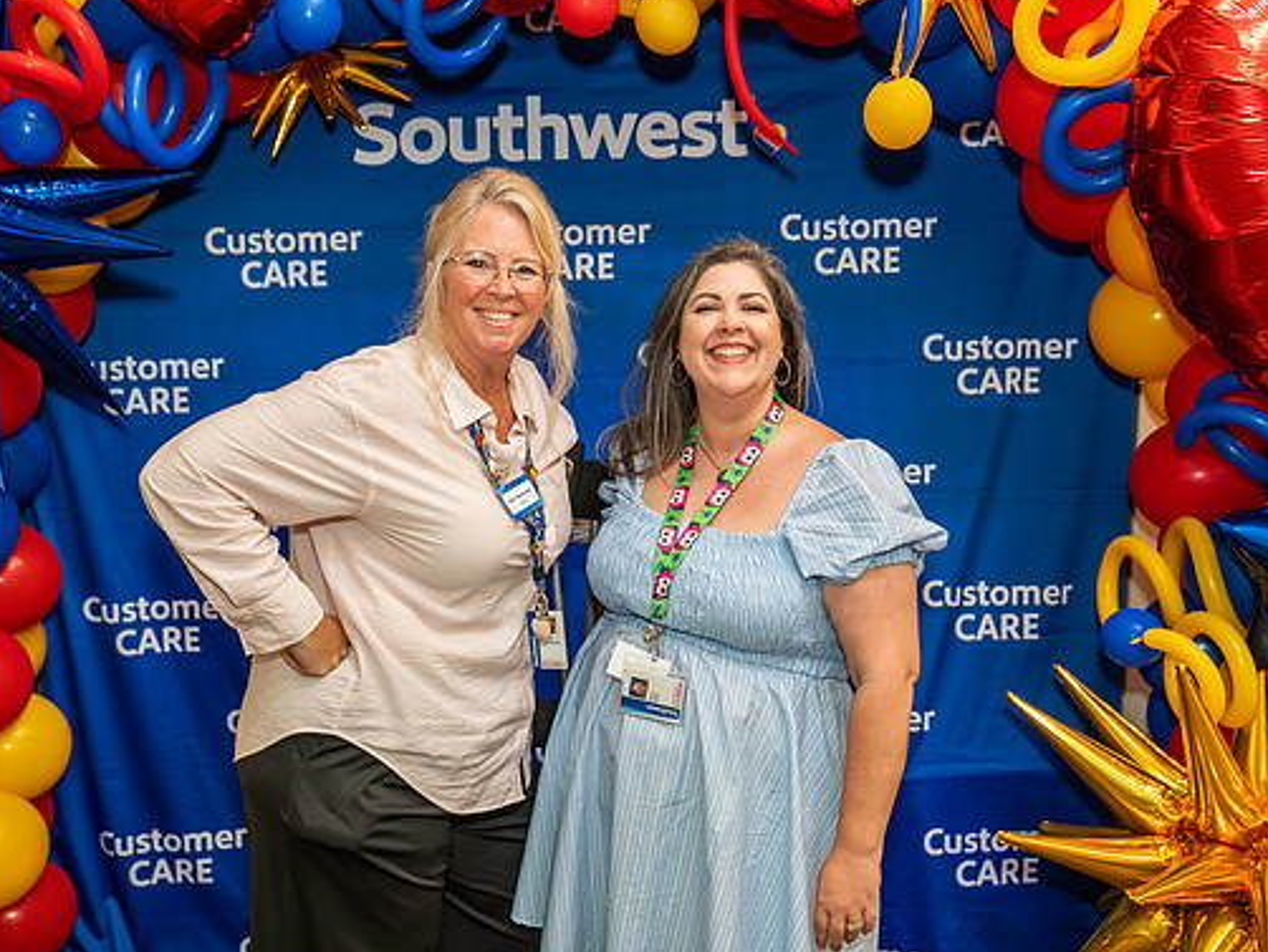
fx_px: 1466
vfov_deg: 36.0
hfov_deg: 46.7
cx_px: 568
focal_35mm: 40
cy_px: 471
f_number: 4
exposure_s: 1/160
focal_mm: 36
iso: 1250
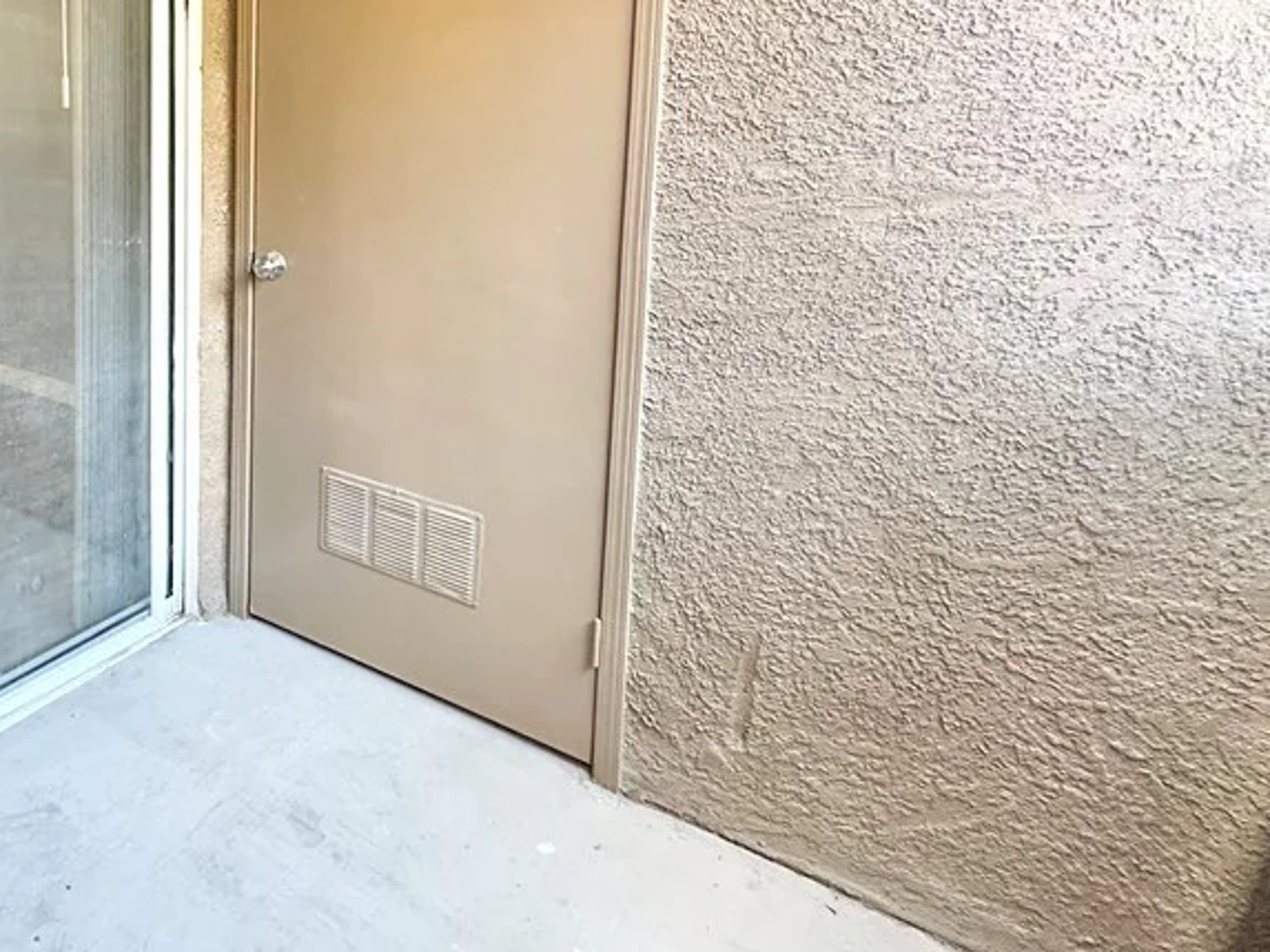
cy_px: 226
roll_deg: -0.6
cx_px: 226
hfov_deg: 62.5
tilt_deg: -5.6
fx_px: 917
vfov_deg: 52.2
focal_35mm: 25
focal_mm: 2.22
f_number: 2.2
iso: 320
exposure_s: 1/120
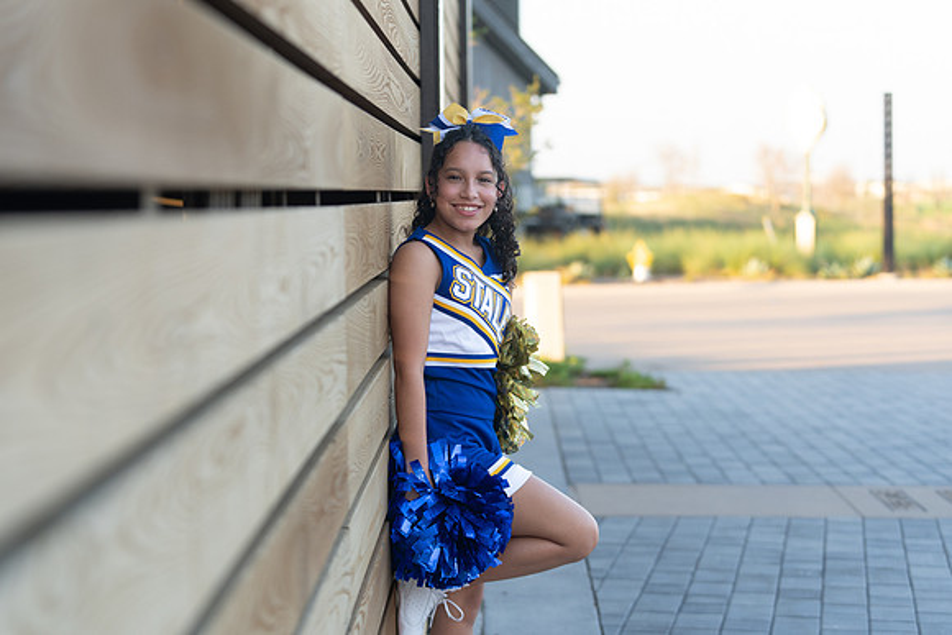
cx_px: 476
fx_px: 1909
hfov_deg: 28.0
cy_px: 318
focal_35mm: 72
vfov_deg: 18.9
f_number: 2.8
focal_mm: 70
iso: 250
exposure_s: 1/320
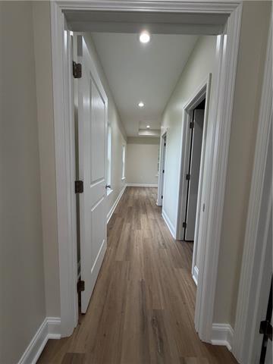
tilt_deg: -6.4
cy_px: 182
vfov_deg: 102.1
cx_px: 136
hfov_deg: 85.7
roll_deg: -2.1
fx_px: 147
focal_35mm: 14
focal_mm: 2.22
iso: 200
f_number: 2.2
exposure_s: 1/120
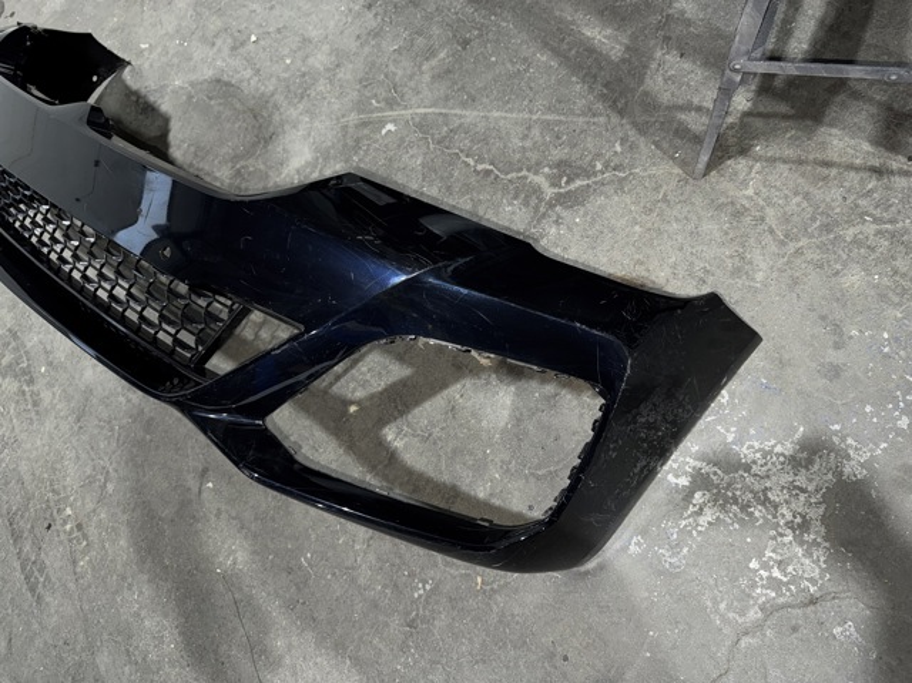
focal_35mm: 24
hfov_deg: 71.6
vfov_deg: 56.8
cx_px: 456
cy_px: 342
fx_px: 632
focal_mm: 6.76
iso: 100
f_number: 1.78
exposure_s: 1/17
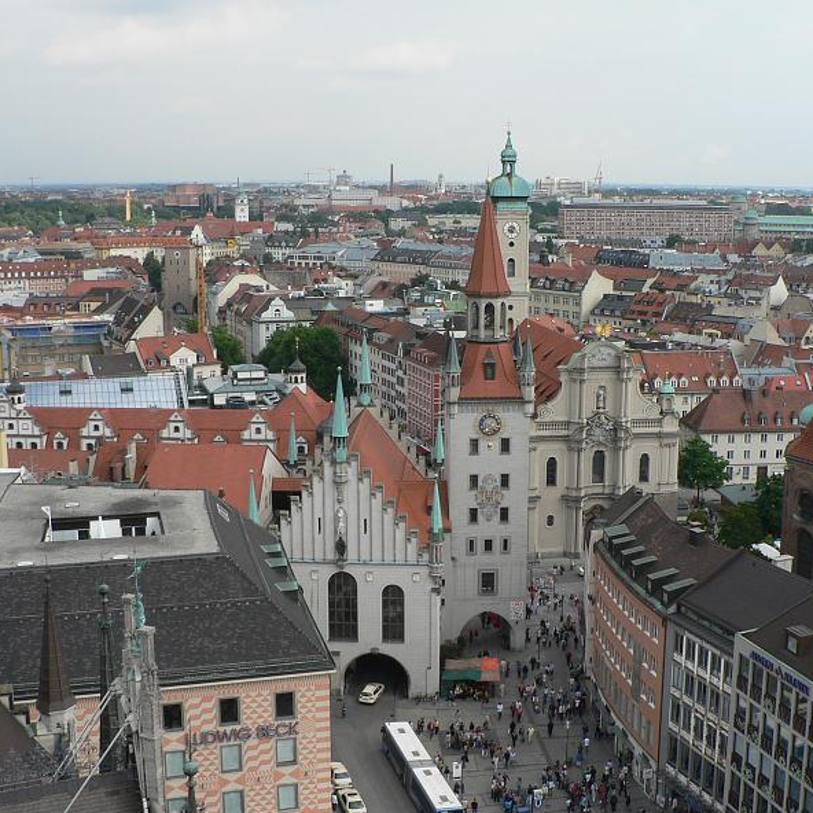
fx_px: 1143
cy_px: 402
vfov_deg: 39.2
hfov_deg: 39.1
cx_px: 457
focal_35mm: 43
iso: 80
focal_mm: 6
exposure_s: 1/400
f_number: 5
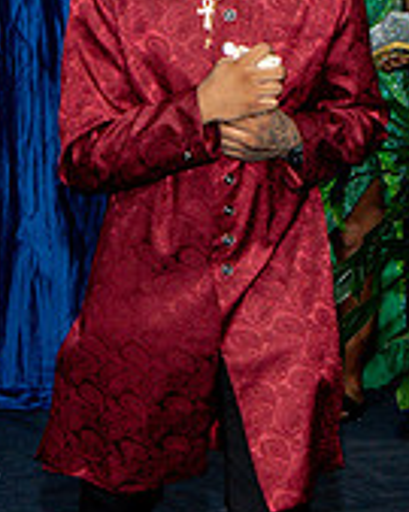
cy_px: 215
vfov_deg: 10.0
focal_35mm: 194
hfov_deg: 7.9
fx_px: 2938
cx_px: 443
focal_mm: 44
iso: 640
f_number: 4.5
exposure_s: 1/125
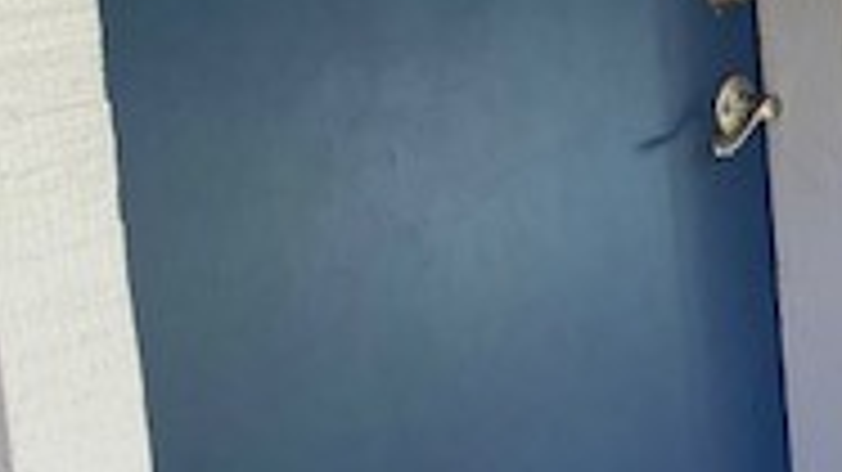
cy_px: -27
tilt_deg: -7.1
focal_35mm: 97
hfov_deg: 18.2
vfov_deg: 12.3
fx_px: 2165
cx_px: 1432
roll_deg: +2.4
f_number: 1.8
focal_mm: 4.25
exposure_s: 1/135
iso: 32
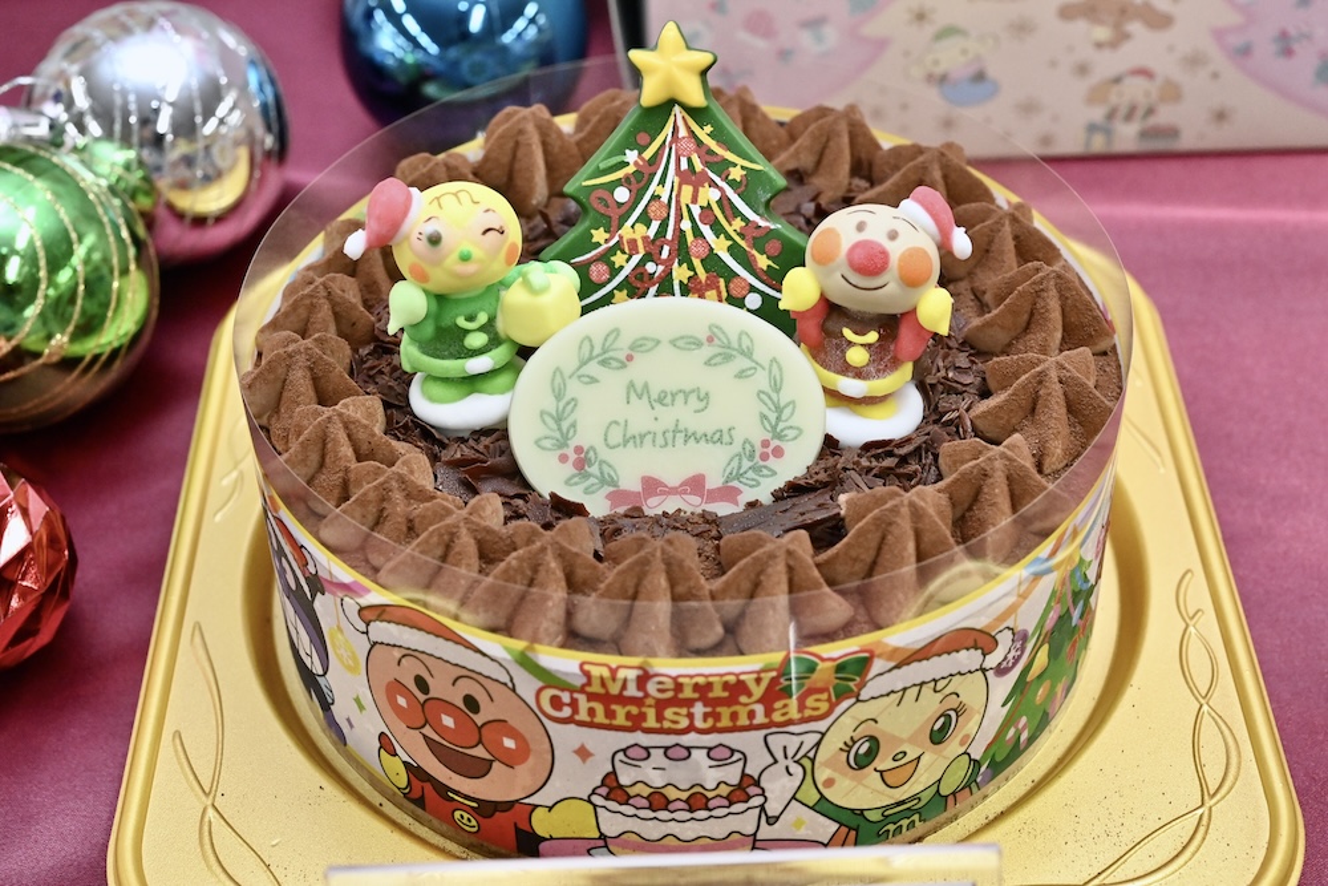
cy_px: 443
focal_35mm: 60
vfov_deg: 22.6
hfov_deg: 33.4
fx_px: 2214
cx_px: 664
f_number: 10
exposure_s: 1/200
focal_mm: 60
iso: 6400
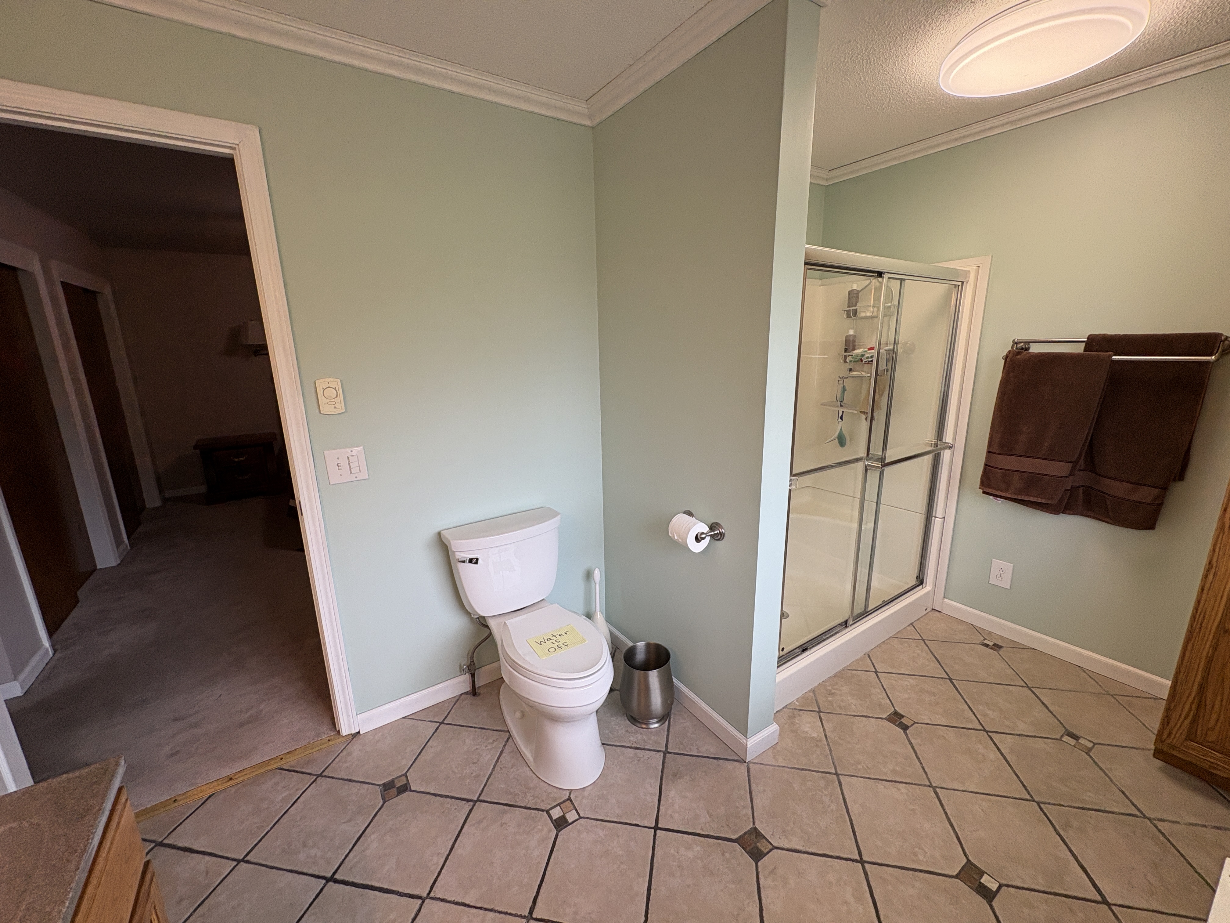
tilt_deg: -13.5
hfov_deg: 102.1
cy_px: 462
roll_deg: +0.7
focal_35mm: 14
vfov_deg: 85.7
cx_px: 615
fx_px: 497
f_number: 2.2
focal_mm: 2.22
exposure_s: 1/120
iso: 80
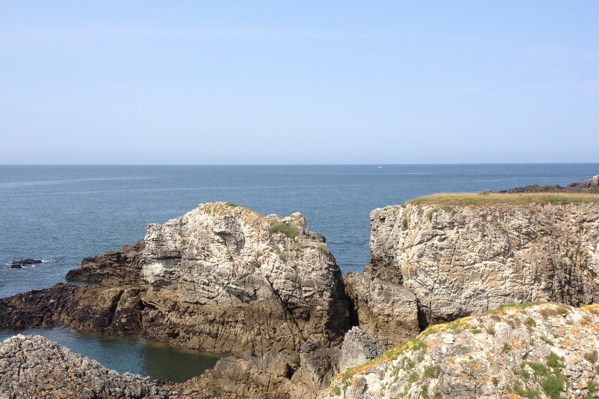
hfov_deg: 39.6
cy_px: 267
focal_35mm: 50
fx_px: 832
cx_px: 315
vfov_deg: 26.8
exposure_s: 1/1416
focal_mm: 4.28
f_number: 2.4
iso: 50
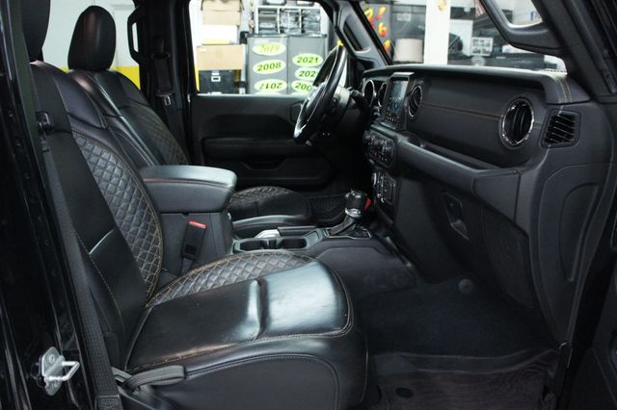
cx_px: 308
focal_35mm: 27
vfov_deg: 47.9
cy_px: 205
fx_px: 462
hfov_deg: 67.4
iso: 1600
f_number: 3.5
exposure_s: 1/30
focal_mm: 18
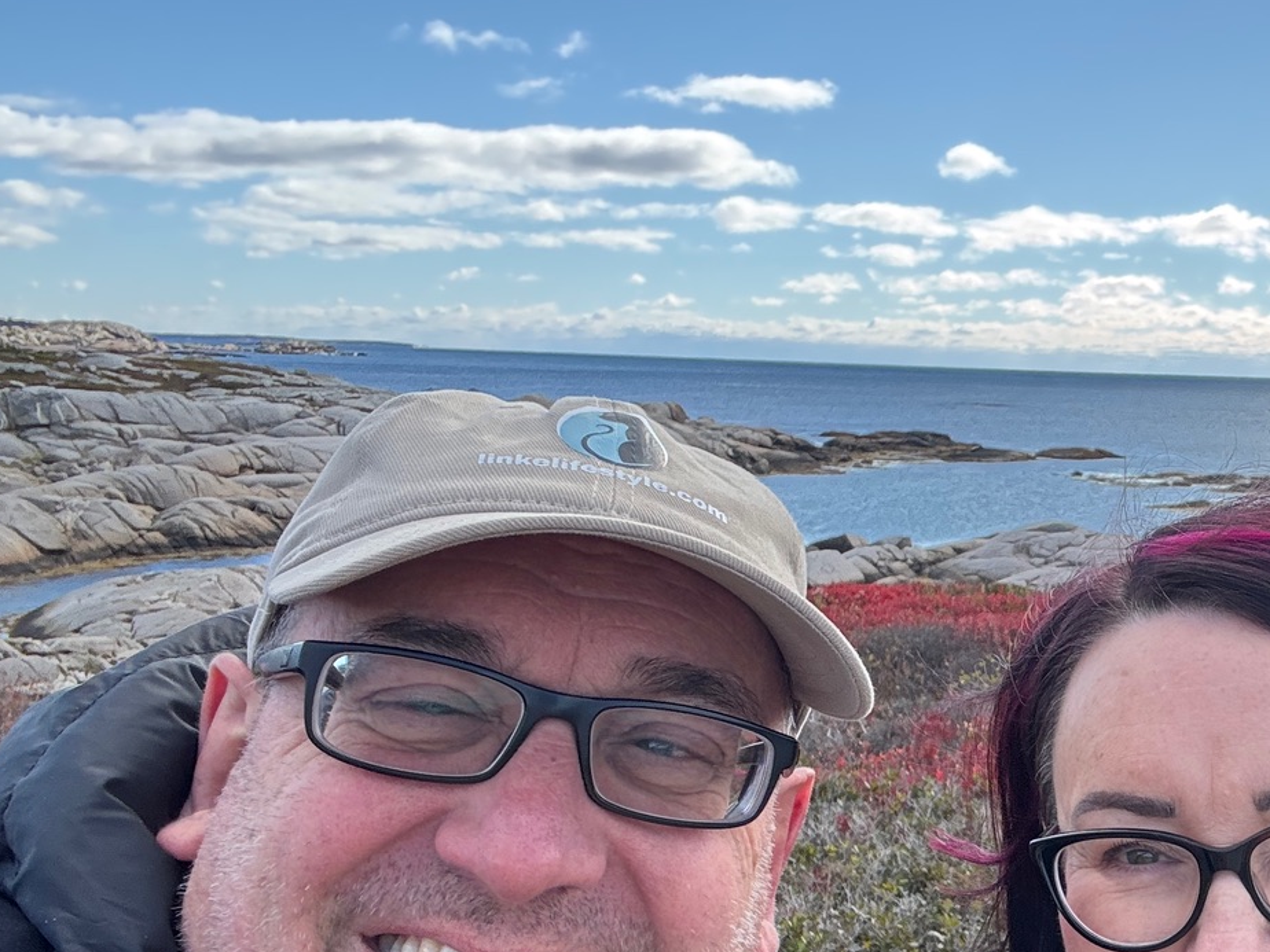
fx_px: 1871
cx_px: 1259
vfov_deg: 28.4
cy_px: 618
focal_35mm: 51
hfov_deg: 34.3
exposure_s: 1/373
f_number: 1.9
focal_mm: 2.69
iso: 25
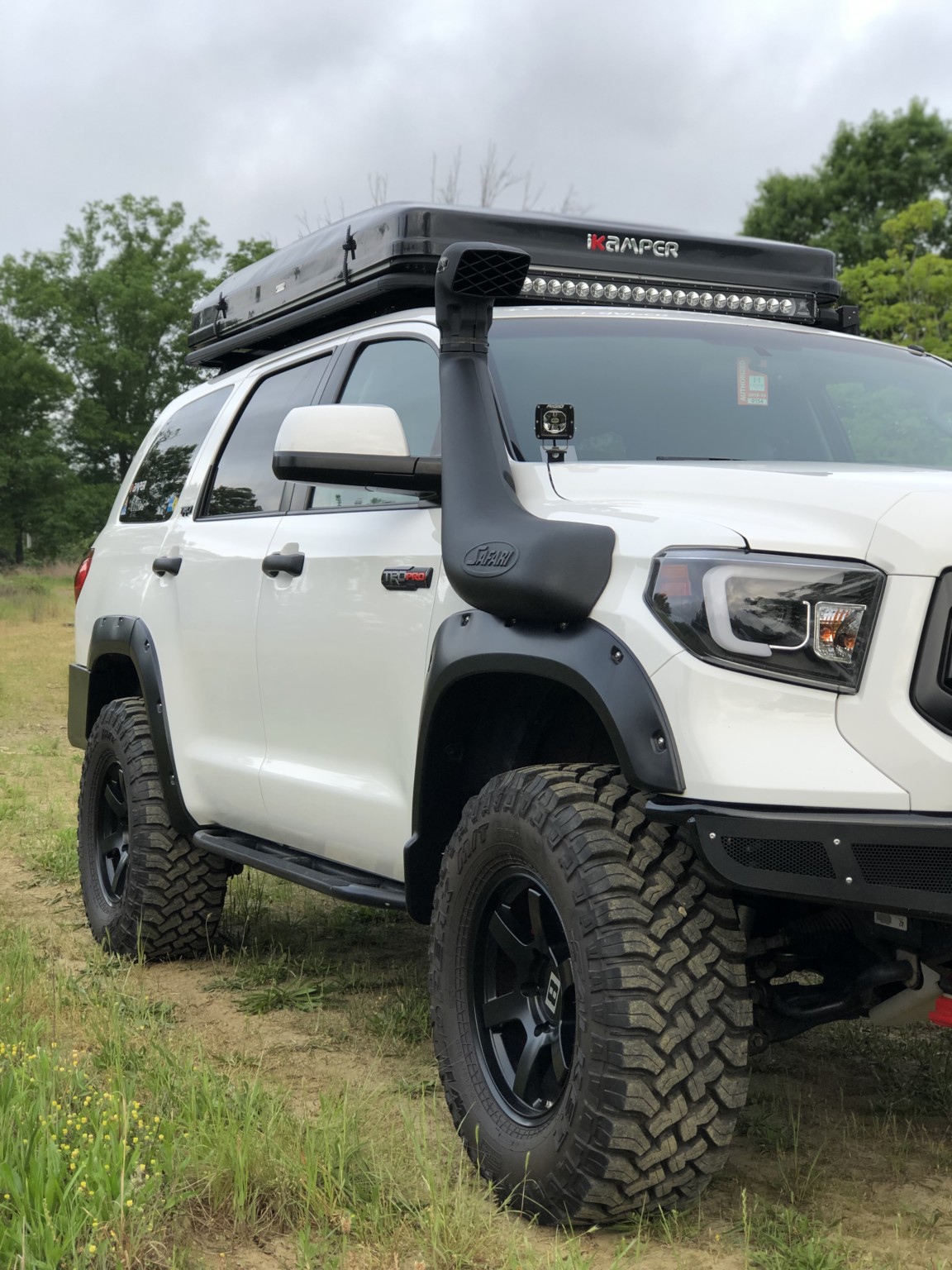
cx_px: 476
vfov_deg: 33.8
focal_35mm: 57
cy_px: 635
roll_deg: -1.1
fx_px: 2090
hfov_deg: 25.7
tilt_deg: +0.6
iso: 20
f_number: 2.8
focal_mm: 6.6
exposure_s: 1/60
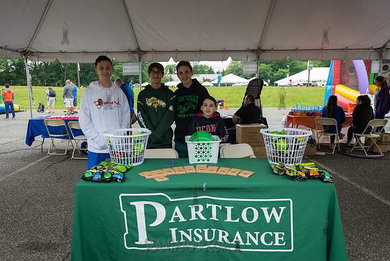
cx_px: 195
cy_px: 130
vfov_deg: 48.0
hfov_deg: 67.4
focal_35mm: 27
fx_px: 293
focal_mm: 27
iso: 200
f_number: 4.5
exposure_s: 1/320
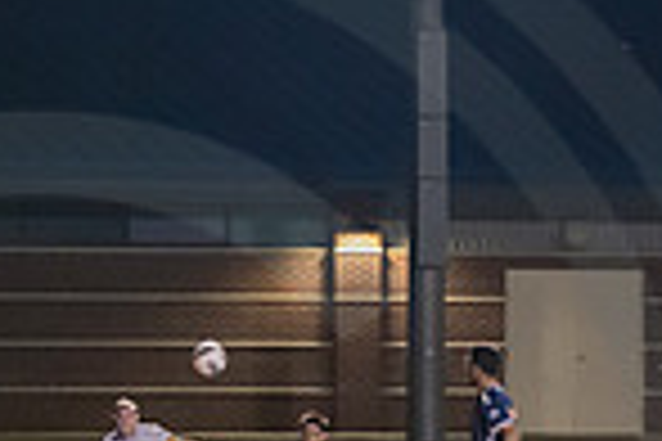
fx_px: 7245
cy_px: 569
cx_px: 18
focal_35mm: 394
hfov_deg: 5.2
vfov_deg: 3.5
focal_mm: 100
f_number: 4
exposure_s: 1/400
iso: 3200
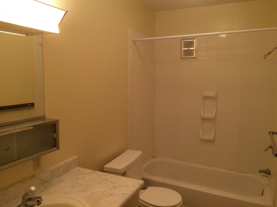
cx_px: 138
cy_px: 104
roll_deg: -0.7
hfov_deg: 61.7
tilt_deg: -8.2
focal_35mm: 29
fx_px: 232
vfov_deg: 48.2
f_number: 2.2
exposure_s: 1/30
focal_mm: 4.15
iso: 80
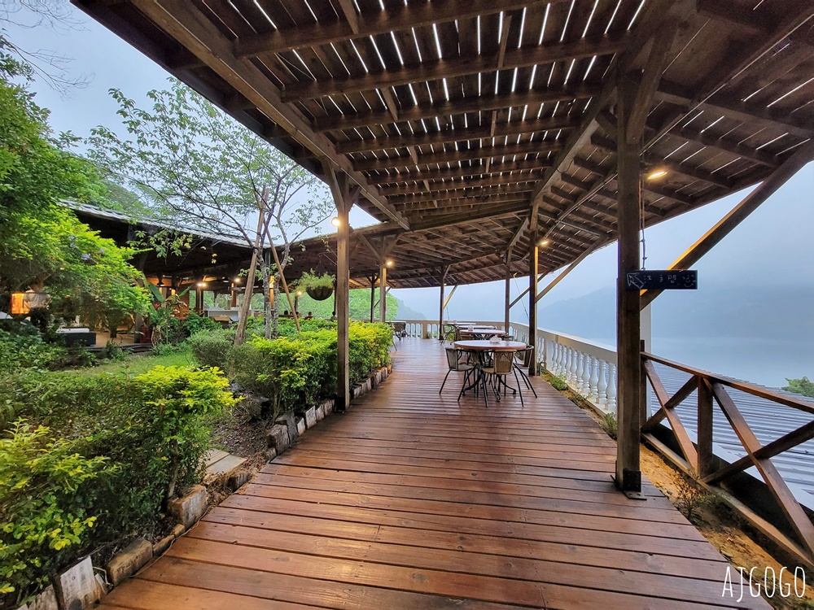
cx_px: 407
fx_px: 306
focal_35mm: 13
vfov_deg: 89.9
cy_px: 305
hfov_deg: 106.2
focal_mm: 2.2
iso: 400
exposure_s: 1/60
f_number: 2.2
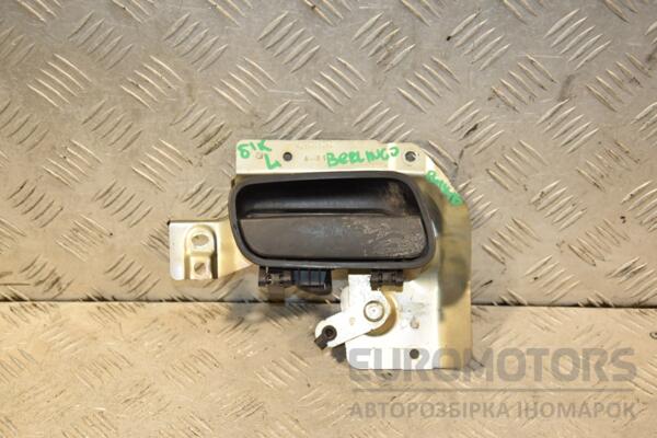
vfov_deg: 18.2
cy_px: 219
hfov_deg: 27.0
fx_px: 1369
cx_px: 328
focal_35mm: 75
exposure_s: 1/200
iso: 800
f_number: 5
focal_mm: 50
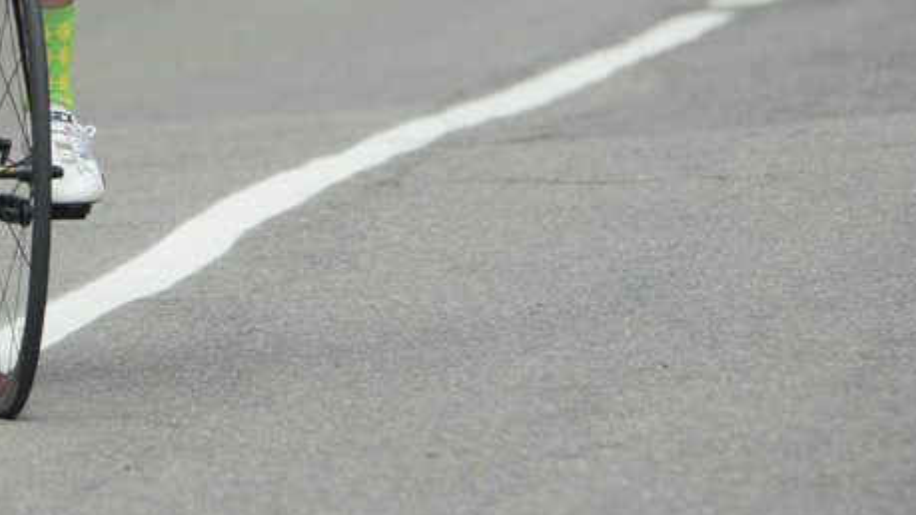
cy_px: -137
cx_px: -16
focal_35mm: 934
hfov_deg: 2.3
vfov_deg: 1.3
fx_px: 22682
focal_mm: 400
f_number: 7.1
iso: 1250
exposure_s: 1/1000
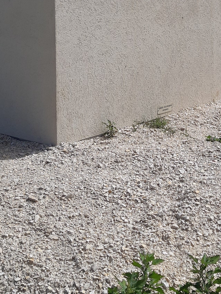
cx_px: 155
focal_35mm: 59
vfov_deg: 31.1
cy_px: 24
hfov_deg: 24.7
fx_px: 502
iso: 40
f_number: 1.7
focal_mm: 3.92
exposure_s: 1/3106
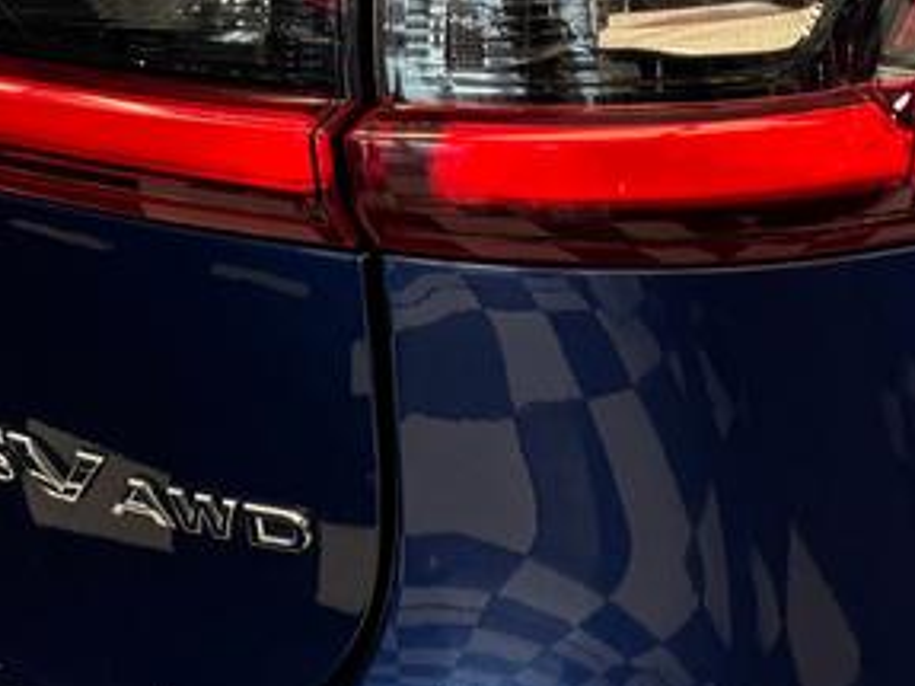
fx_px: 2827
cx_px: 1068
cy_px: 147
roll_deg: +1.0
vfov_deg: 13.8
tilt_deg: -22.0
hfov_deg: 17.6
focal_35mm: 107
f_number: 1.78
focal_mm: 6.76
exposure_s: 1/273
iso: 64
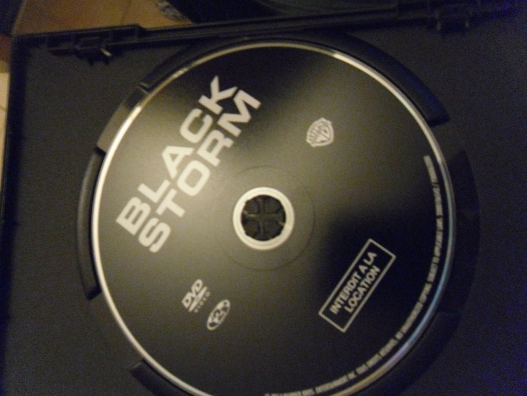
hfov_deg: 52.6
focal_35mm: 35
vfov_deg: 40.7
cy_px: 198
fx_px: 533
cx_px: 264
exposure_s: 1/8
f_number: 3.5
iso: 800
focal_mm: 6.3
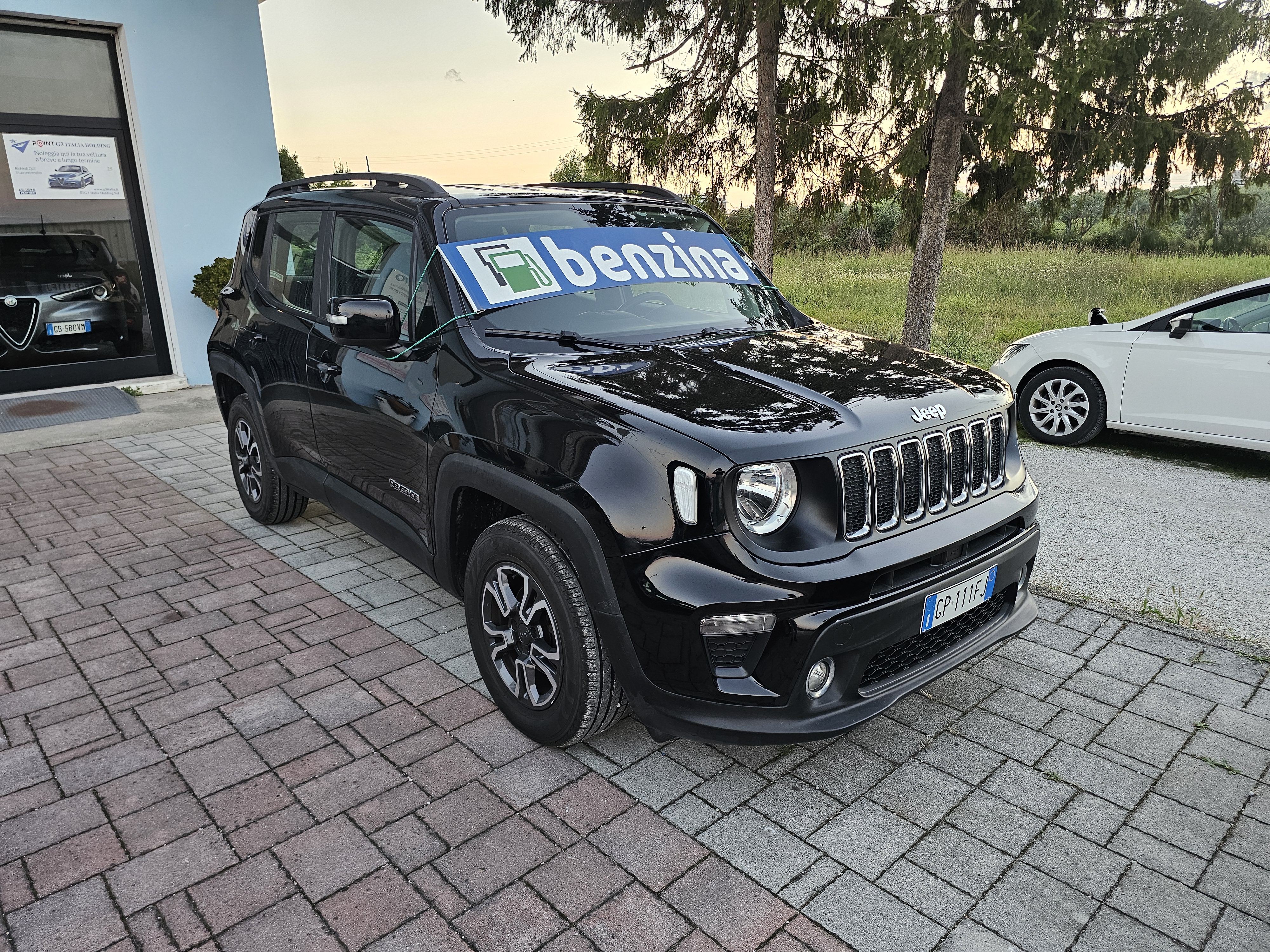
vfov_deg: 58.9
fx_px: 844
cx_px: 635
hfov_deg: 73.9
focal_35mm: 23
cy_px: 476
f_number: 1.7
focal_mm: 6.3
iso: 320
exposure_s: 1/100
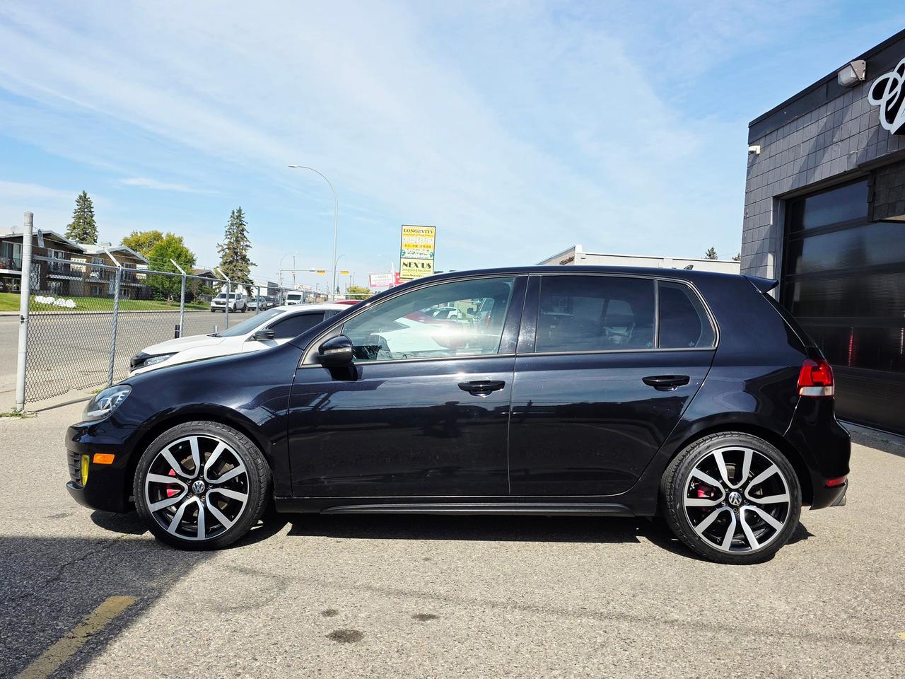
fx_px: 601
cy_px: 340
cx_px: 452
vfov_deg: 58.9
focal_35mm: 23
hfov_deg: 73.9
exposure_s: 1/10000
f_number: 1.7
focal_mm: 6.3
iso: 80
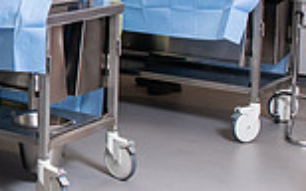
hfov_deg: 19.7
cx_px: -149
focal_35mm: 92
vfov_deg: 13.9
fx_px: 767
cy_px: -21
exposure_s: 1/200
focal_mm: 24
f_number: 4
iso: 500
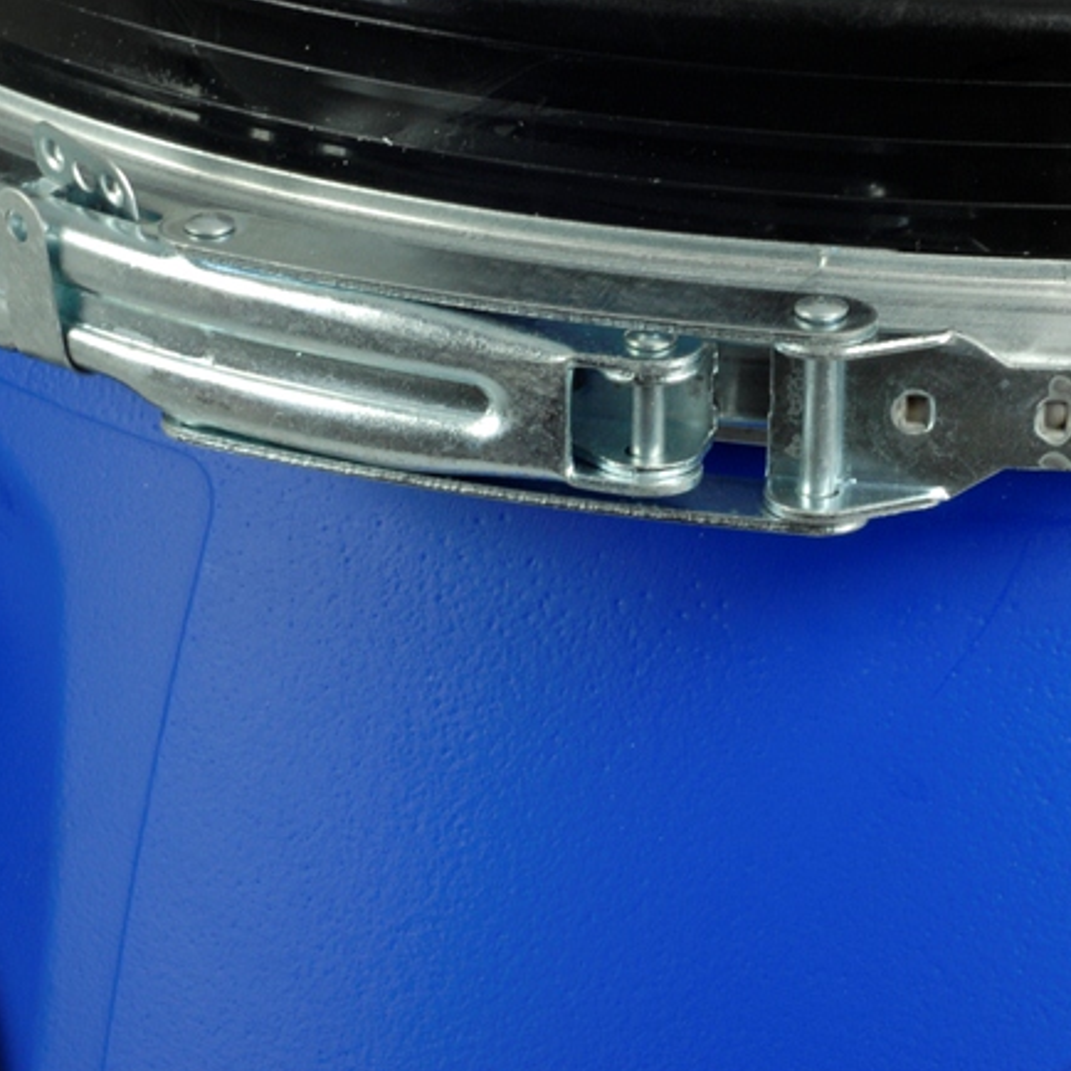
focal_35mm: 150
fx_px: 5251
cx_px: 484
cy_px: 263
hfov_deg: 11.6
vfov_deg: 11.6
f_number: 11
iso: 200
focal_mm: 50
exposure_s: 1/2.5
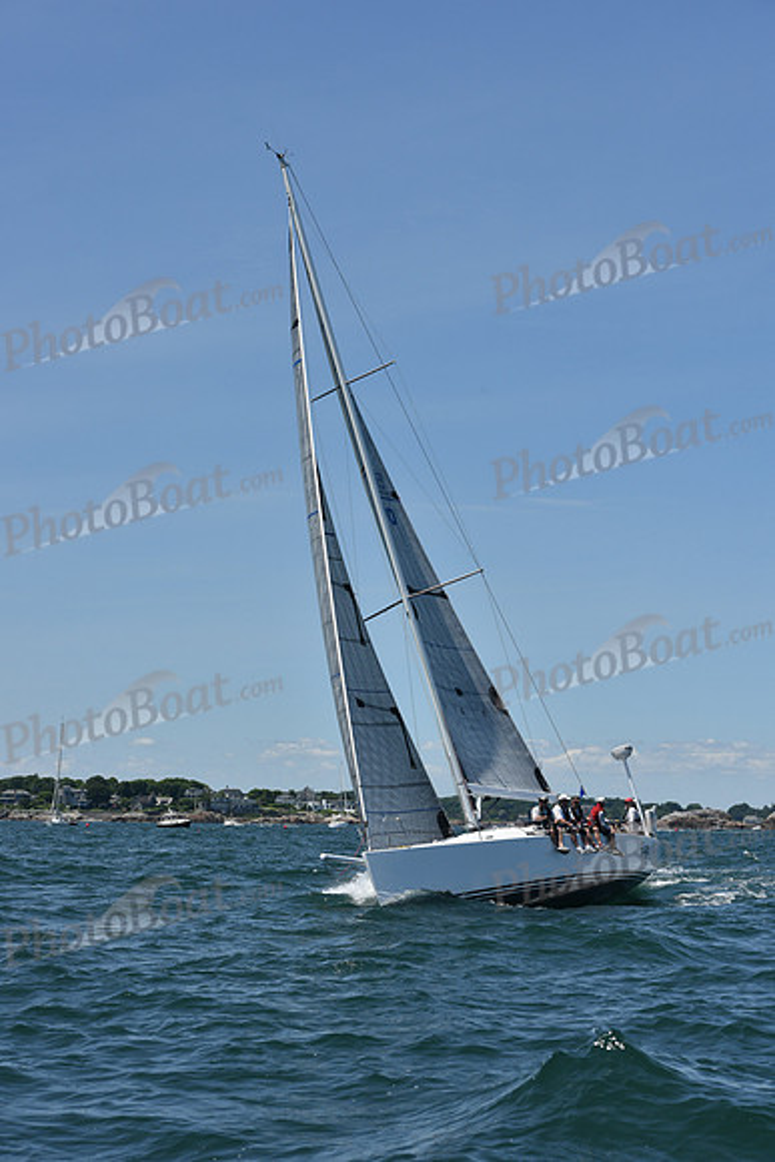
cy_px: 581
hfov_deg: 19.5
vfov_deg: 28.8
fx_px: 2259
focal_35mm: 70
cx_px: 388
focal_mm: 70
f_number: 9
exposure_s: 1/1000
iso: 250
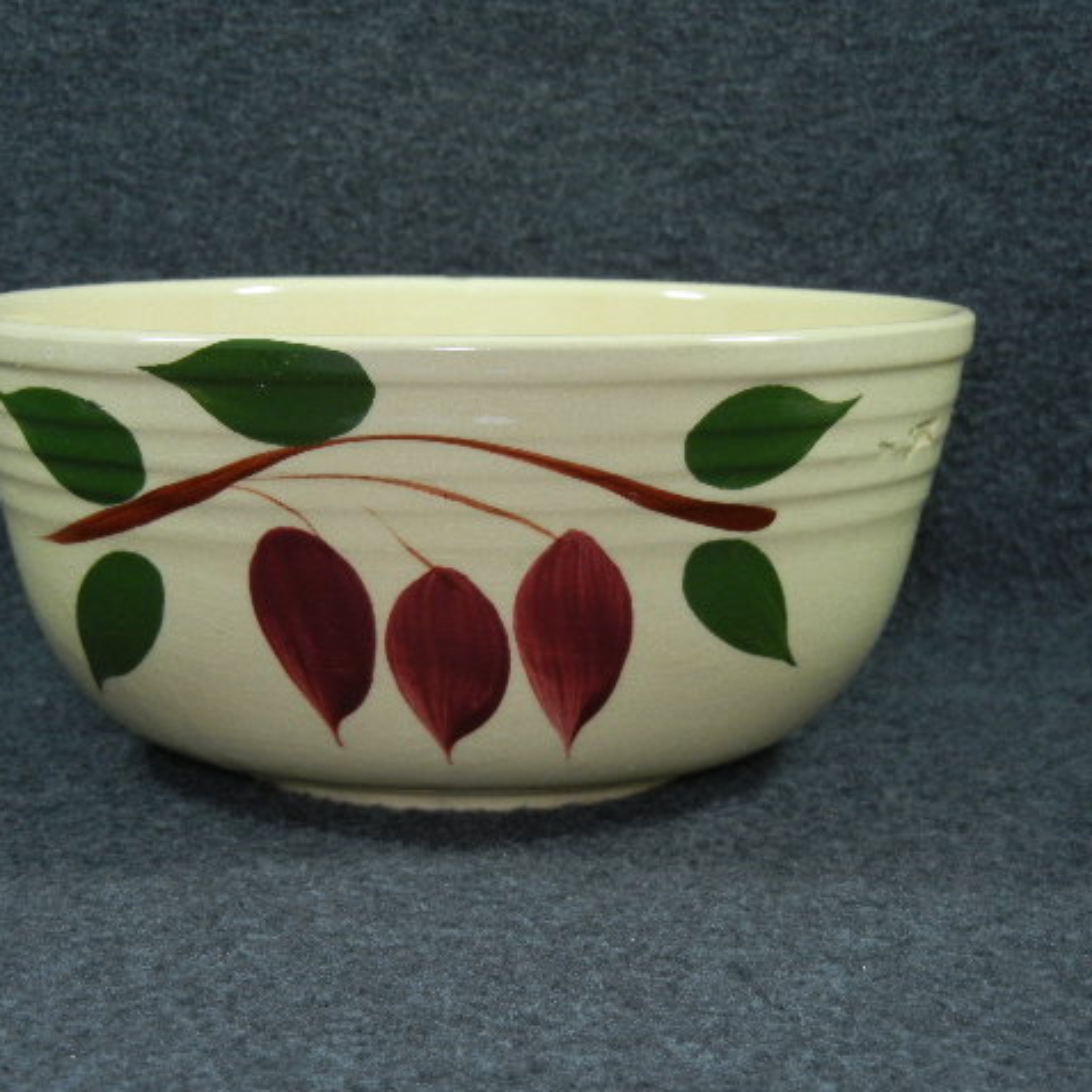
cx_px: 508
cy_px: 545
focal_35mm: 70
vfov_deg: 24.7
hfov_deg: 24.7
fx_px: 2498
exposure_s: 1/30
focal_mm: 10.6
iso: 355
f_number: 4
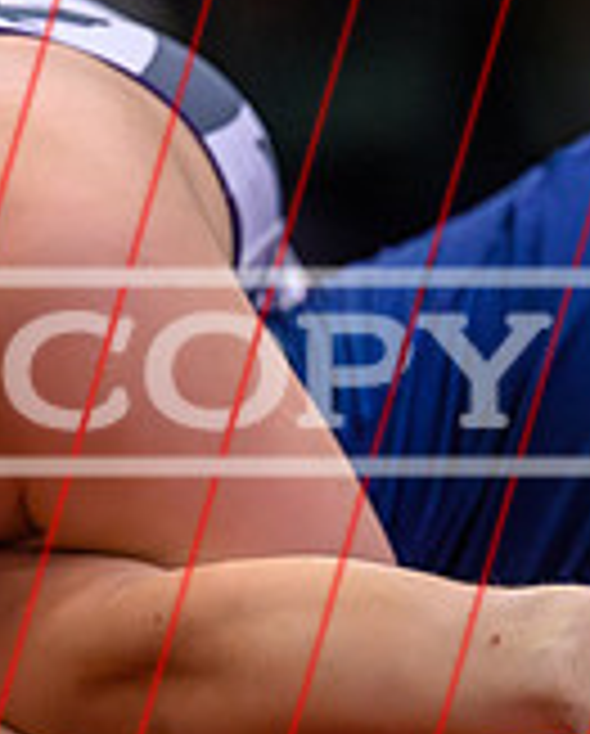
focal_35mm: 579
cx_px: -412
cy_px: 564
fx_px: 12603
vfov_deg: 3.3
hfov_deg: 2.7
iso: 10000
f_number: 2.8
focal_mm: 145
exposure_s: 1/640
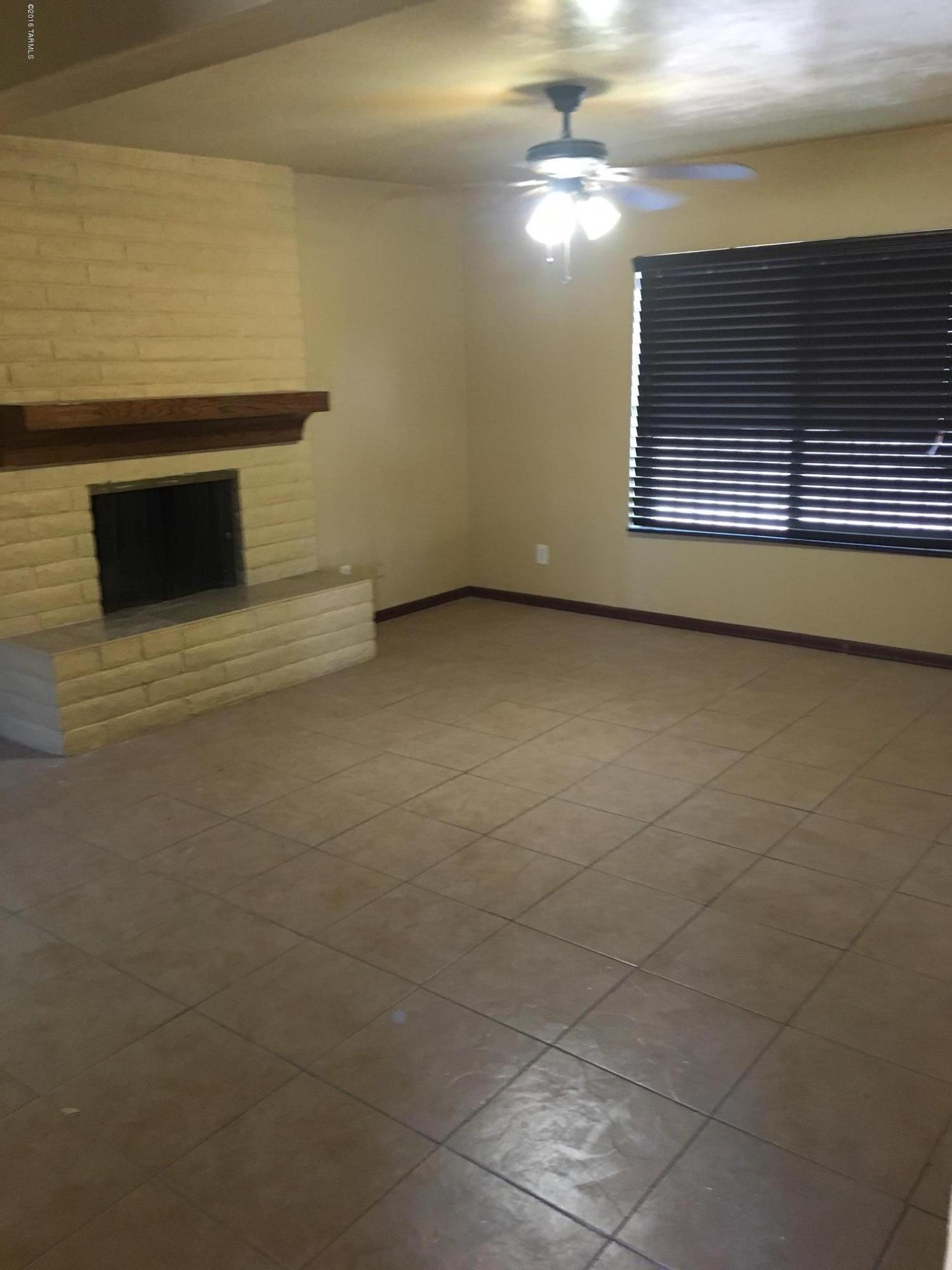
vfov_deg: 61.7
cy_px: 635
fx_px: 1063
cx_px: 476
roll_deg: +2.0
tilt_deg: -14.8
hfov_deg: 48.2
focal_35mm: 29
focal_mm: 4.15
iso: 200
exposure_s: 1/24
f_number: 2.2
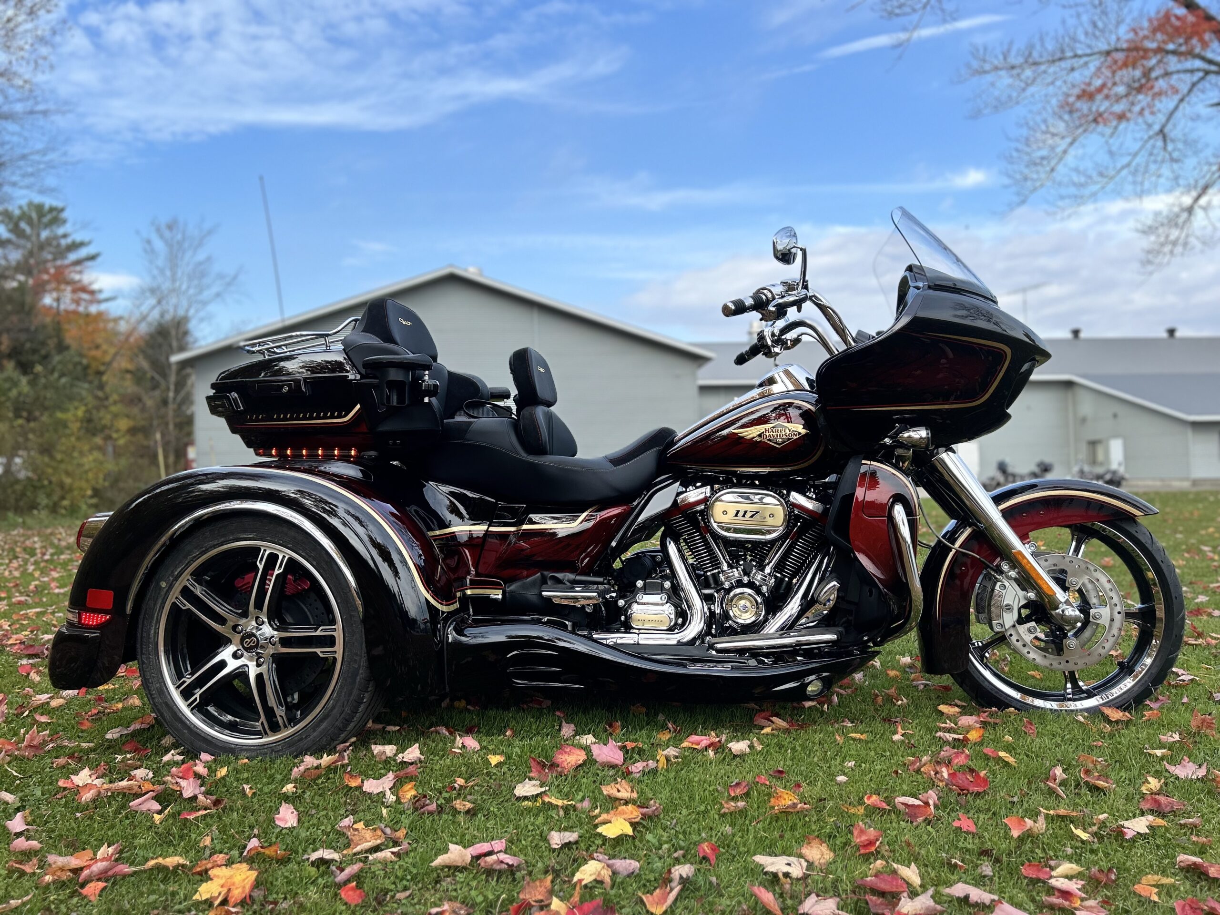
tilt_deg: +1.4
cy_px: 458
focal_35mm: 26
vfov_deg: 53.1
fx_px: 916
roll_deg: +1.5
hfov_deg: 67.3
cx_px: 610
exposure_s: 1/1869
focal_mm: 5.7
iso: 50
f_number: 1.5
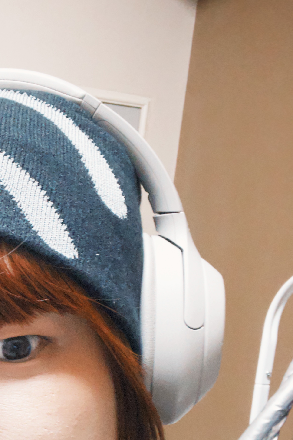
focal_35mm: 51
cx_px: -53
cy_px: 357
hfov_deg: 24.2
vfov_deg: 37.4
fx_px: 622
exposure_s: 1/15
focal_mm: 2.71
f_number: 2.2
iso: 1000
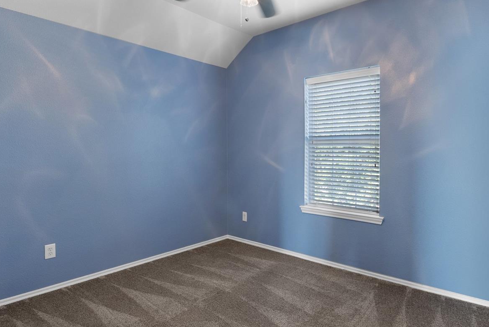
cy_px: 158
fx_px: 285
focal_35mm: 21
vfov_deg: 59.5
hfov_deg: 80.6
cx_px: 281
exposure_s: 1/4
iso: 640
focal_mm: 12
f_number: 9
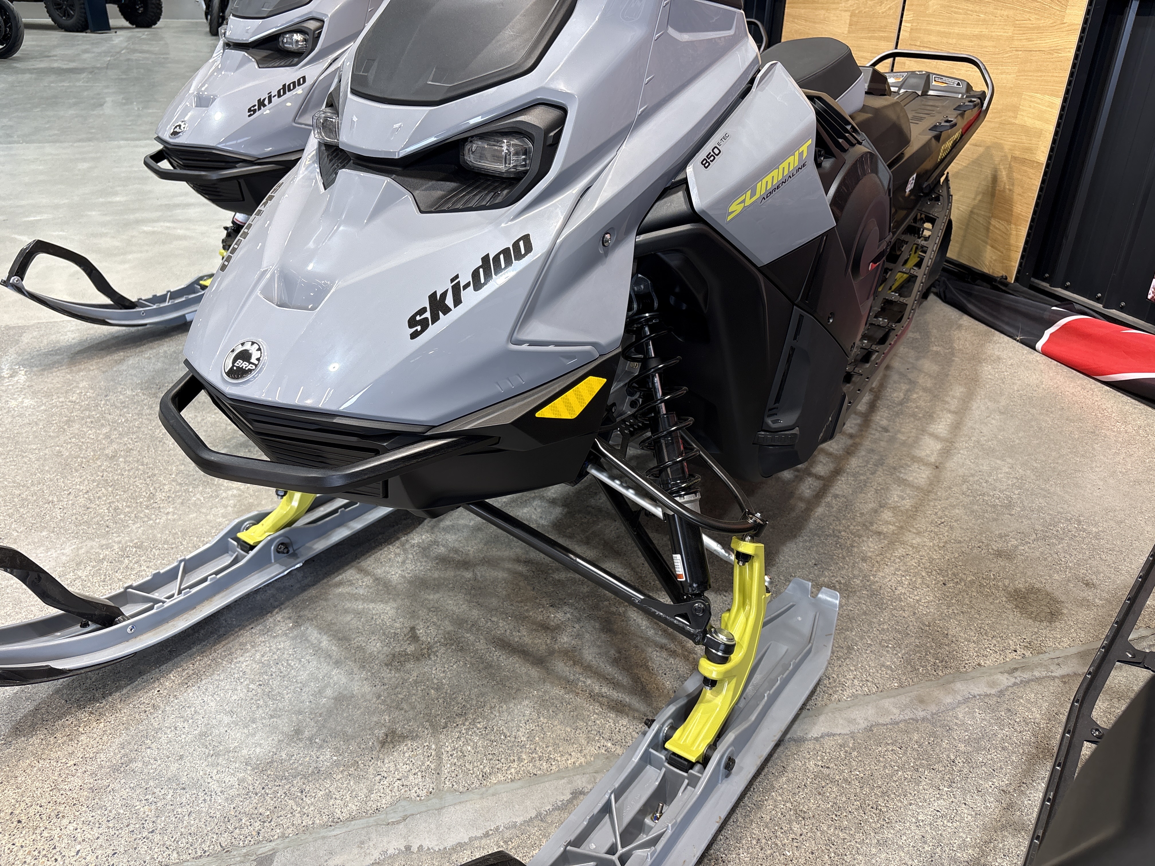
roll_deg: -2.0
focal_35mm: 26
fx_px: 868
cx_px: 578
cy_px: 433
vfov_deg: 53.1
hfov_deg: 67.3
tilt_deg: -27.1
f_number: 1.6
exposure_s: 1/120
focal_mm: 5.96
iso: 64
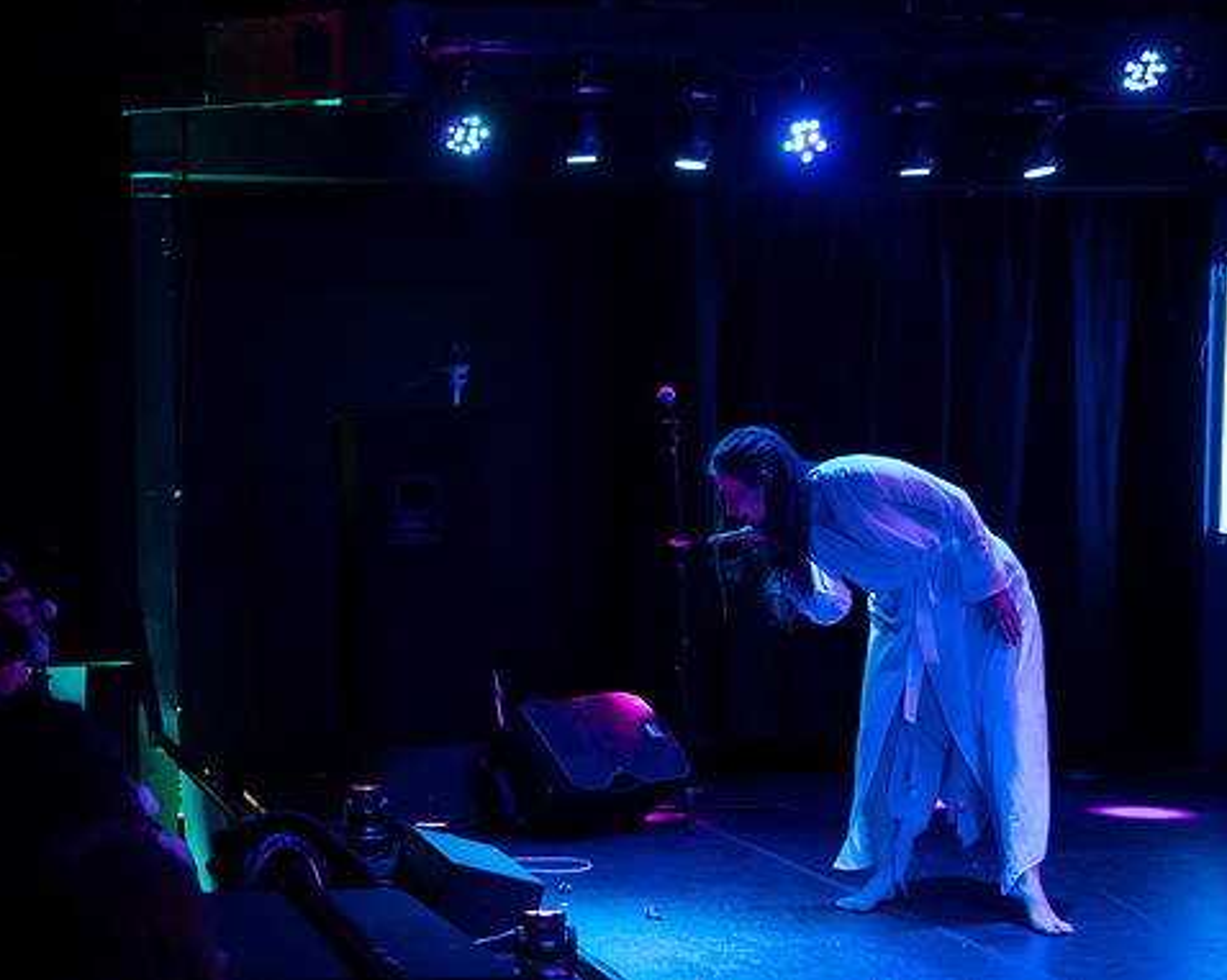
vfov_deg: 21.5
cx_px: 416
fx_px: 2577
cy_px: 608
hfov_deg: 26.6
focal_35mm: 71
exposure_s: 1/160
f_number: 4
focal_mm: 46
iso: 8000
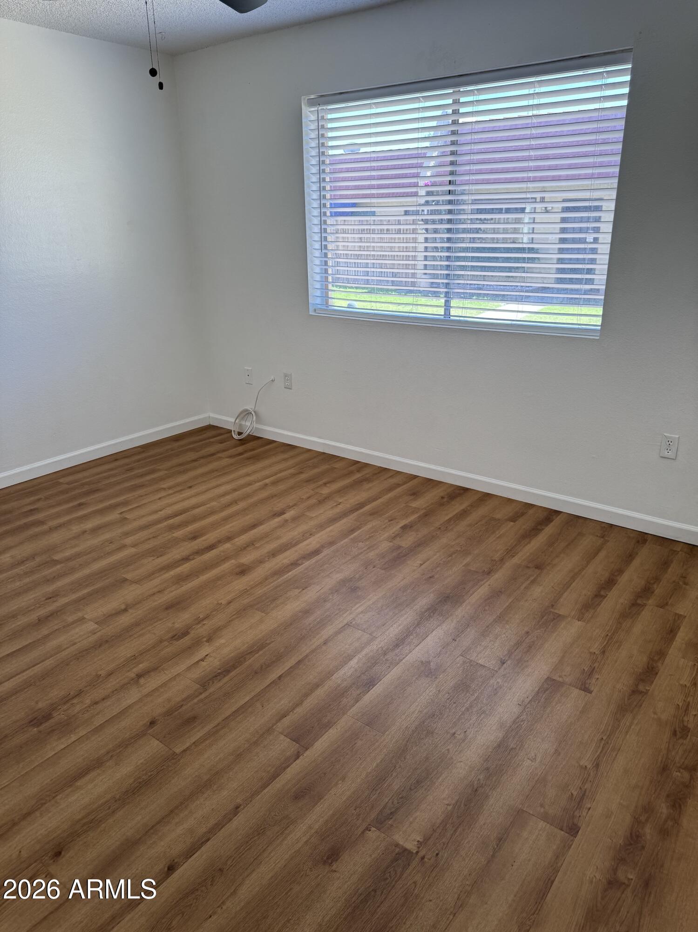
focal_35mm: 24
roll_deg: +1.0
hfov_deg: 56.8
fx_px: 646
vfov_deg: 71.6
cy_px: 466
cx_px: 349
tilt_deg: -18.5
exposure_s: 1/167
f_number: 1.78
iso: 64
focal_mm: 6.76
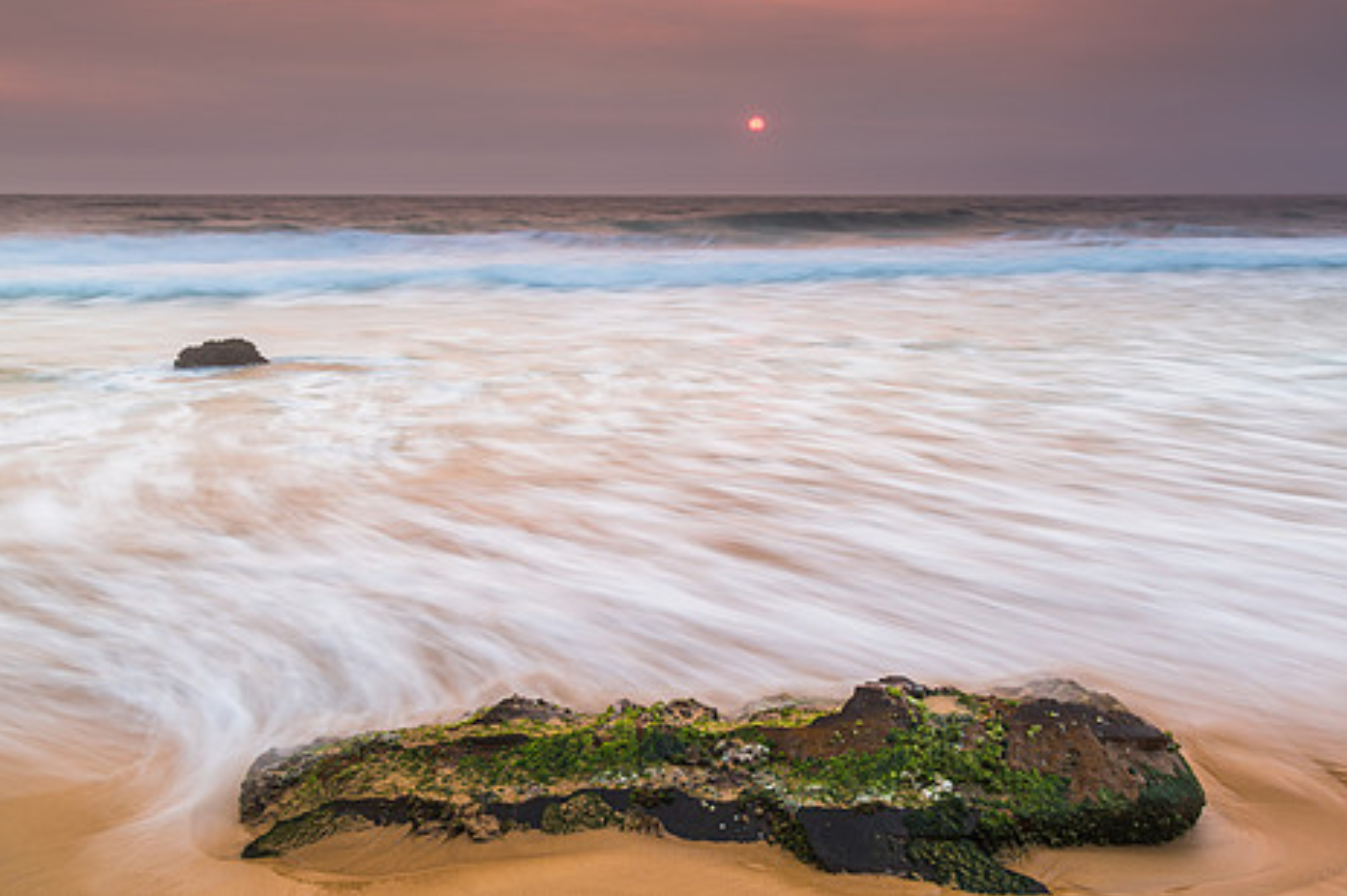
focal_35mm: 39
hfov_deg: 49.3
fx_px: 1459
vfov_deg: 34.0
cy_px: 338
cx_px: 790
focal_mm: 30
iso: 31
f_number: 8
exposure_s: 1/1.25
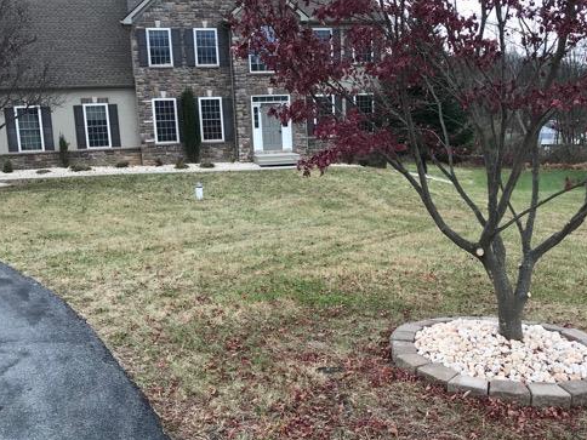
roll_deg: +1.4
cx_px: 319
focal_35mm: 37
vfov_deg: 38.7
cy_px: 232
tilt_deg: -9.5
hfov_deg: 50.1
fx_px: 627
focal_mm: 3.99
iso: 20
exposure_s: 1/141
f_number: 1.8
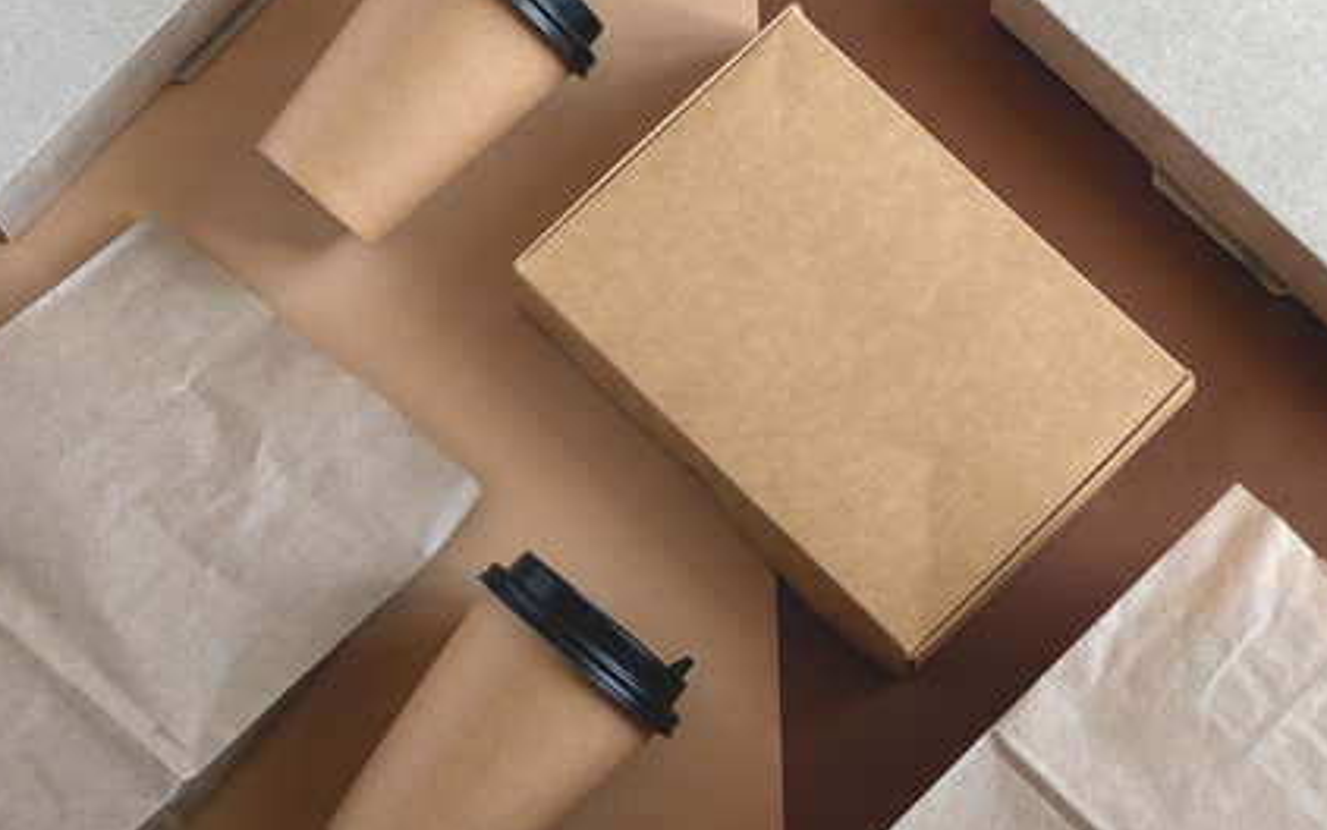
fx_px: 3509
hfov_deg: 21.4
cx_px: 752
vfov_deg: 13.5
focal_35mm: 97
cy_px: 261
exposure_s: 1/4
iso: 200
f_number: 8
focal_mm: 44.5
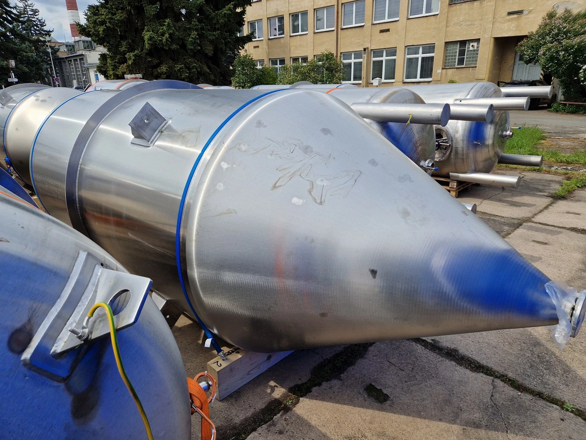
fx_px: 389
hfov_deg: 73.9
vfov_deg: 58.9
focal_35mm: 23
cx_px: 293
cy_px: 220
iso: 50
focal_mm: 5.4
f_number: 1.8
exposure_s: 1/1852
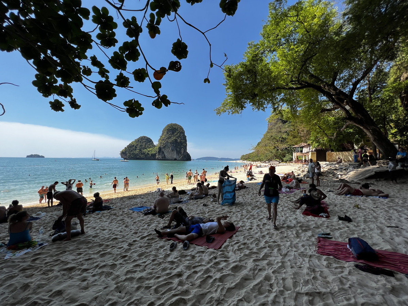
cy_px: 153
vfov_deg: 89.9
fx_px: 153
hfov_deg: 106.2
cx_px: 204
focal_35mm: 13
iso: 32
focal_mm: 1.57
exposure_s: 1/1908
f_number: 1.8
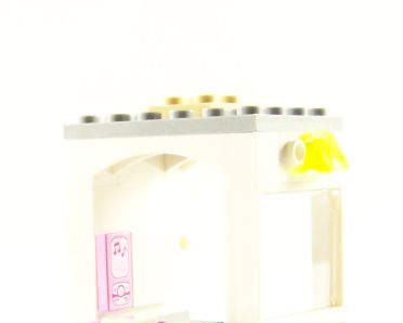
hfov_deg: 18.8
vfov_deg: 15.0
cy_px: 251
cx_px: 182
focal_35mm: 102
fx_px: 1217
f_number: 3.2
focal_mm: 6.3
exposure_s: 1/60
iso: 400
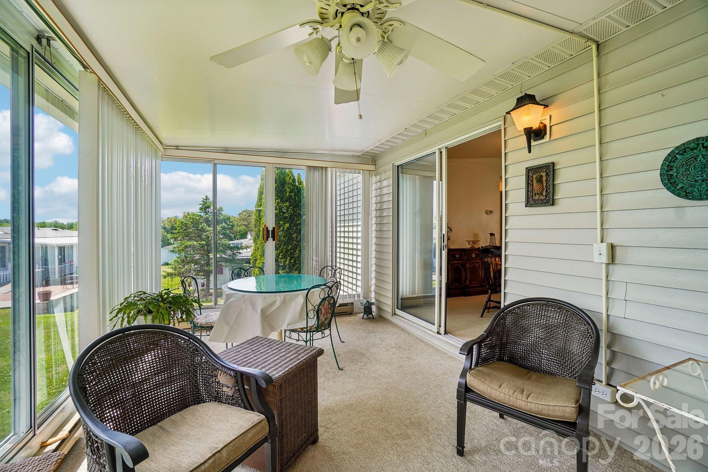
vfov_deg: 77.3
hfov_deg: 100.4
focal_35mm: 15
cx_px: 354
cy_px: 236
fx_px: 295
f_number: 8
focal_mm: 10
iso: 100
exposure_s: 1/40
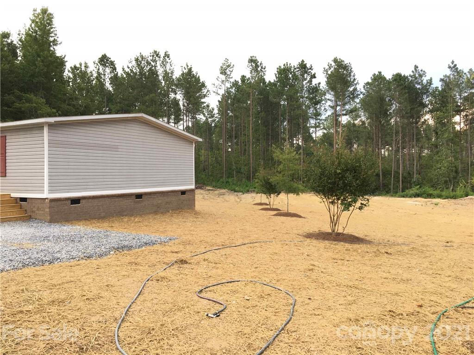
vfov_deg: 48.2
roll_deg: +1.2
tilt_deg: -0.8
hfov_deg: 61.7
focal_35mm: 29
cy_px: 178
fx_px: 397
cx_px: 237
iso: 32
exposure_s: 1/30
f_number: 2.2
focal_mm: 4.15
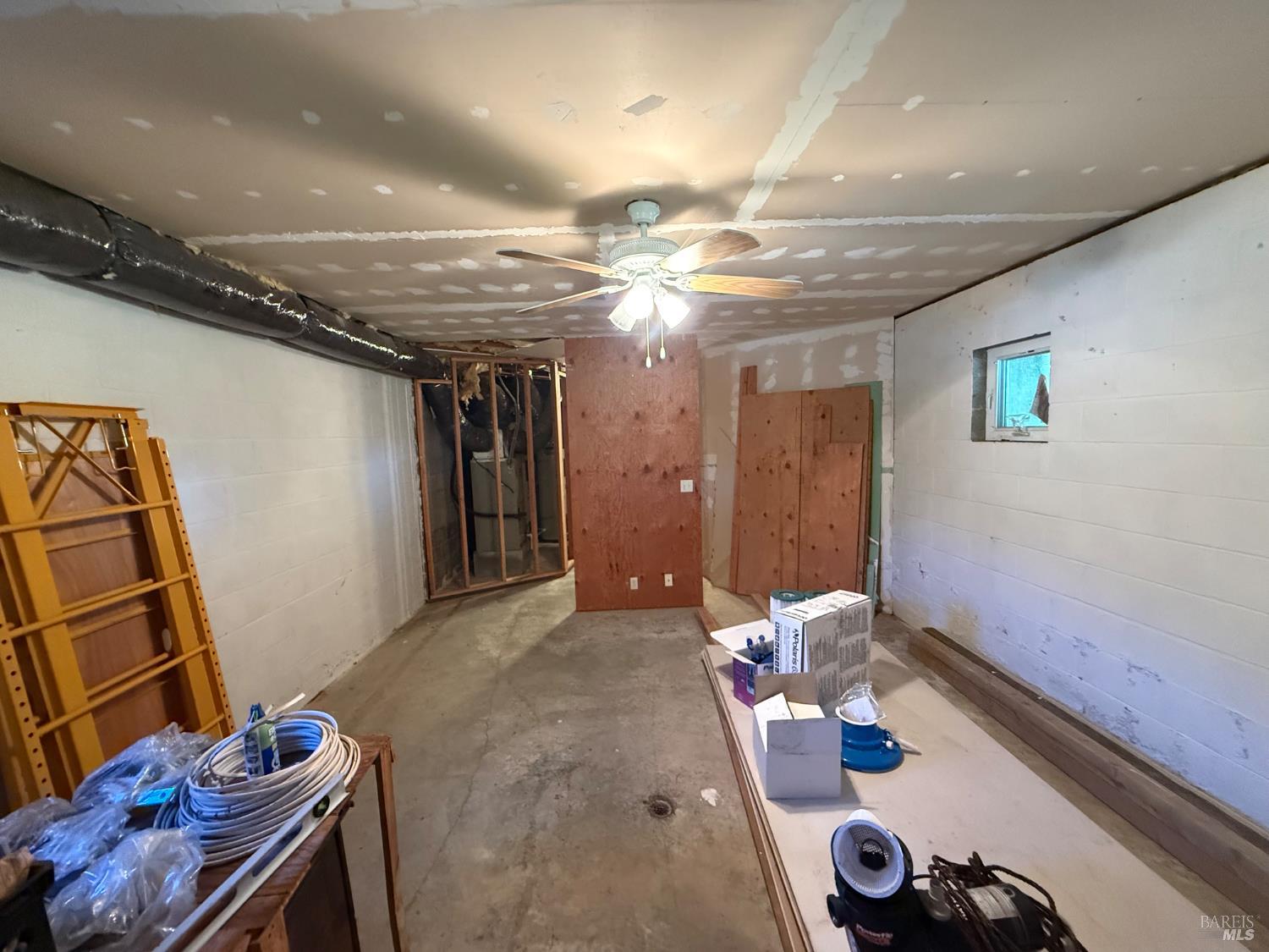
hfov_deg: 102.1
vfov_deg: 85.7
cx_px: 634
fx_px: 513
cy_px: 476
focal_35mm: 14
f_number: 2.2
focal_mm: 2.22
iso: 1000
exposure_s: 1/40
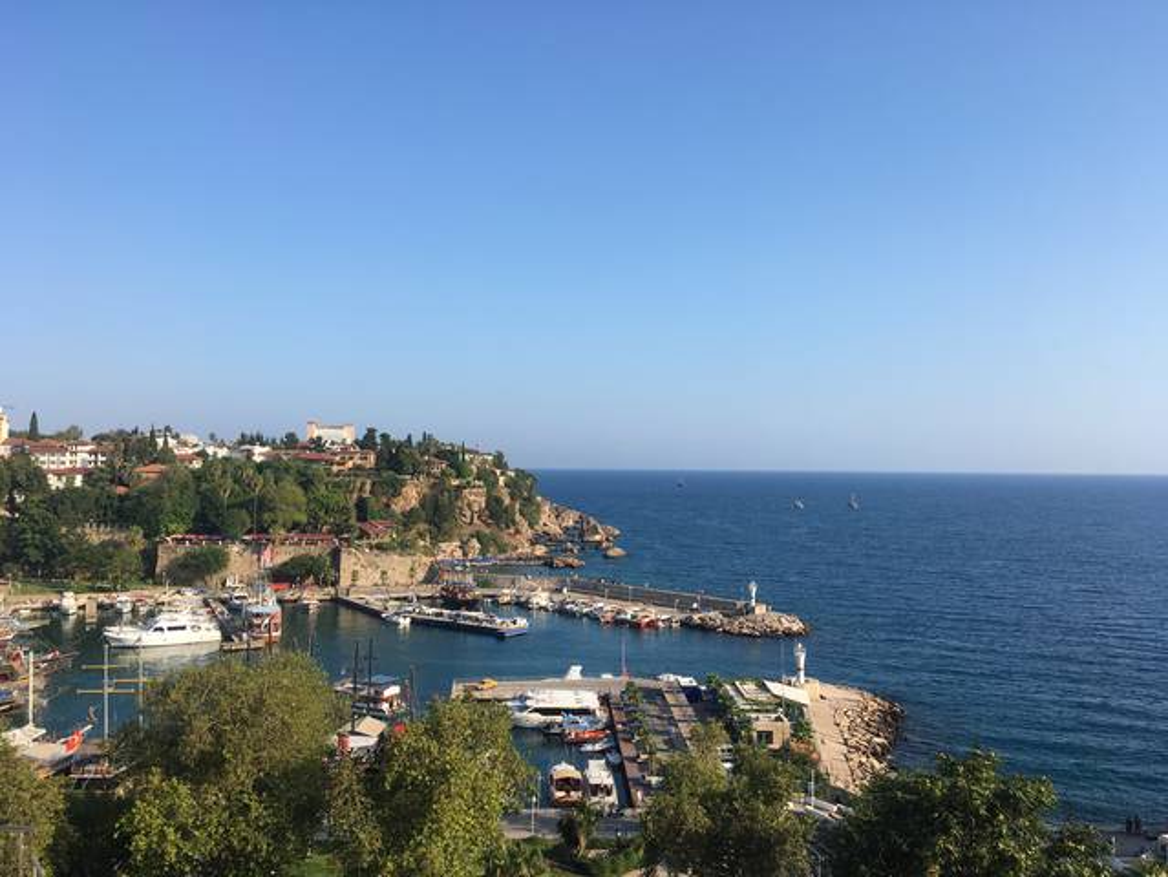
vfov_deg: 48.3
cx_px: 584
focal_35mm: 29
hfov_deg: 61.6
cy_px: 438
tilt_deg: +1.1
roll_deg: -1.3
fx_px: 979
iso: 25
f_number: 2.2
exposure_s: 1/1183
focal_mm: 4.15
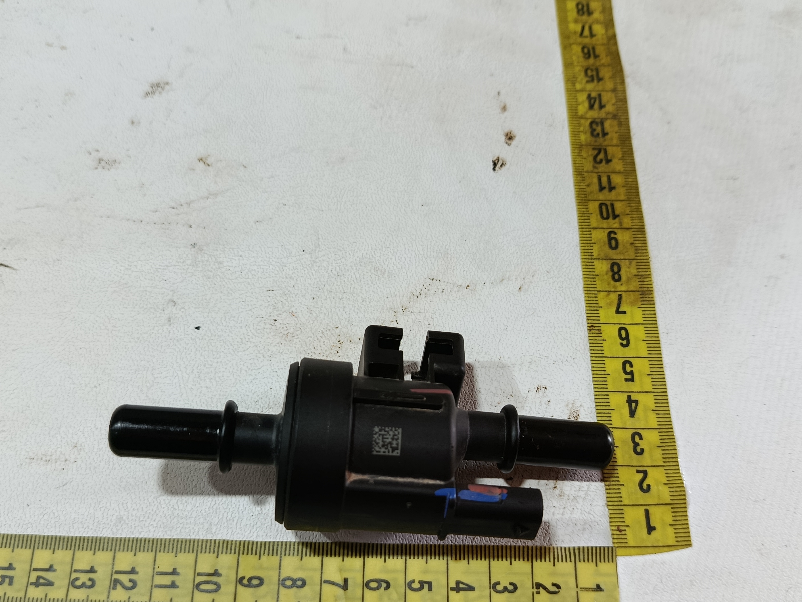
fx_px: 788
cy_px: 339
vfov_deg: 41.7
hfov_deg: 54.0
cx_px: 404
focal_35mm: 34
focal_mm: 5.24
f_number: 1.7
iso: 172
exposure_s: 1/120
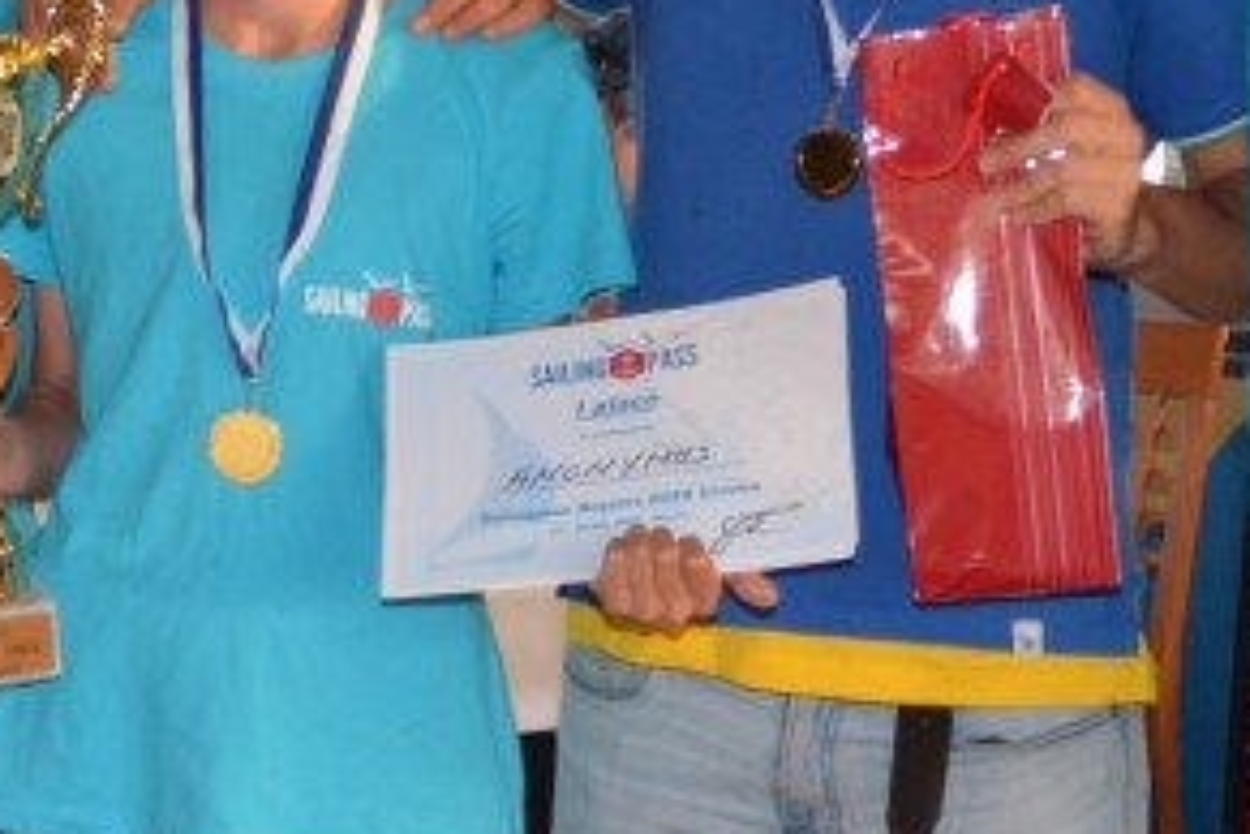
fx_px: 6103
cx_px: 404
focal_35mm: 176
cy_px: 800
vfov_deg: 7.8
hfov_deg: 11.7
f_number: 4
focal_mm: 21
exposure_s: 1/60
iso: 400
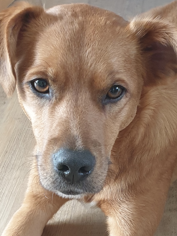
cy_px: 118
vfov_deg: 67.3
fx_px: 177
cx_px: 88
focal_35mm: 26
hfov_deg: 53.0
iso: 250
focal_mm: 4.3
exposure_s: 1/14
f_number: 2.4
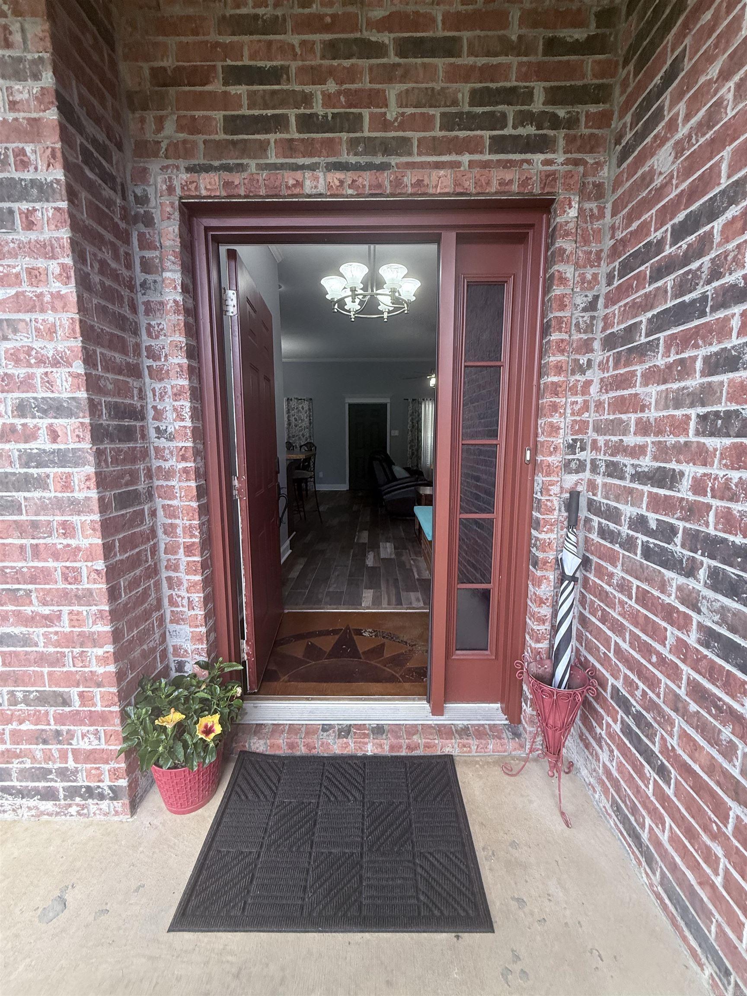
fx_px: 403
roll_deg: -0.5
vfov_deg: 102.1
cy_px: 498
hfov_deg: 85.7
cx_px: 374
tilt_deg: -6.2
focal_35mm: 14
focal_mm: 2.22
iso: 160
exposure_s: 1/120
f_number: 2.2
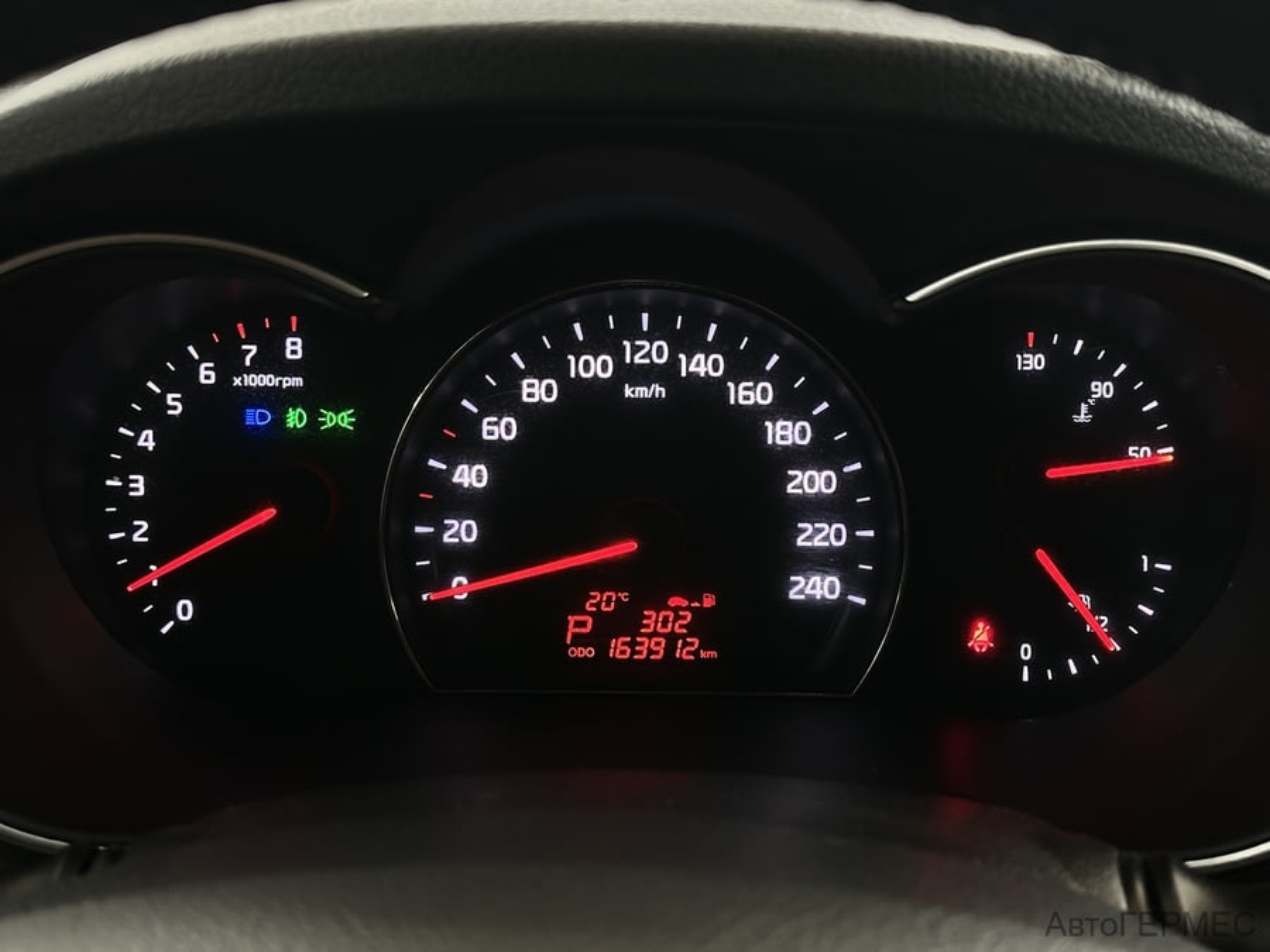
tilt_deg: -26.5
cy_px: 476
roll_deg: -0.6
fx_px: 1761
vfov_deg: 30.3
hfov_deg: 39.7
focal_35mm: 48
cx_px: 635
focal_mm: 6.86
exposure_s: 1/33
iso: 250
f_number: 1.78
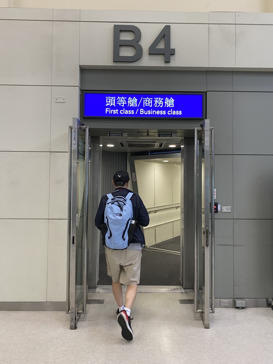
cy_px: 182
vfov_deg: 67.3
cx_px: 136
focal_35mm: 26
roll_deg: -1.1
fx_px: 273
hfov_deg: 53.1
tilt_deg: +2.9
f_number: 1.8
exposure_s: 1/60
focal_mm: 4.25
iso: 100
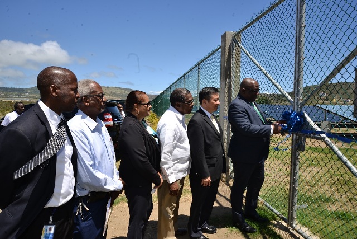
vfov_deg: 53.2
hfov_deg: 73.7
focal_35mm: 24
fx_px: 238
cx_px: 178
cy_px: 120
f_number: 16
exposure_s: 1/60
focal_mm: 24
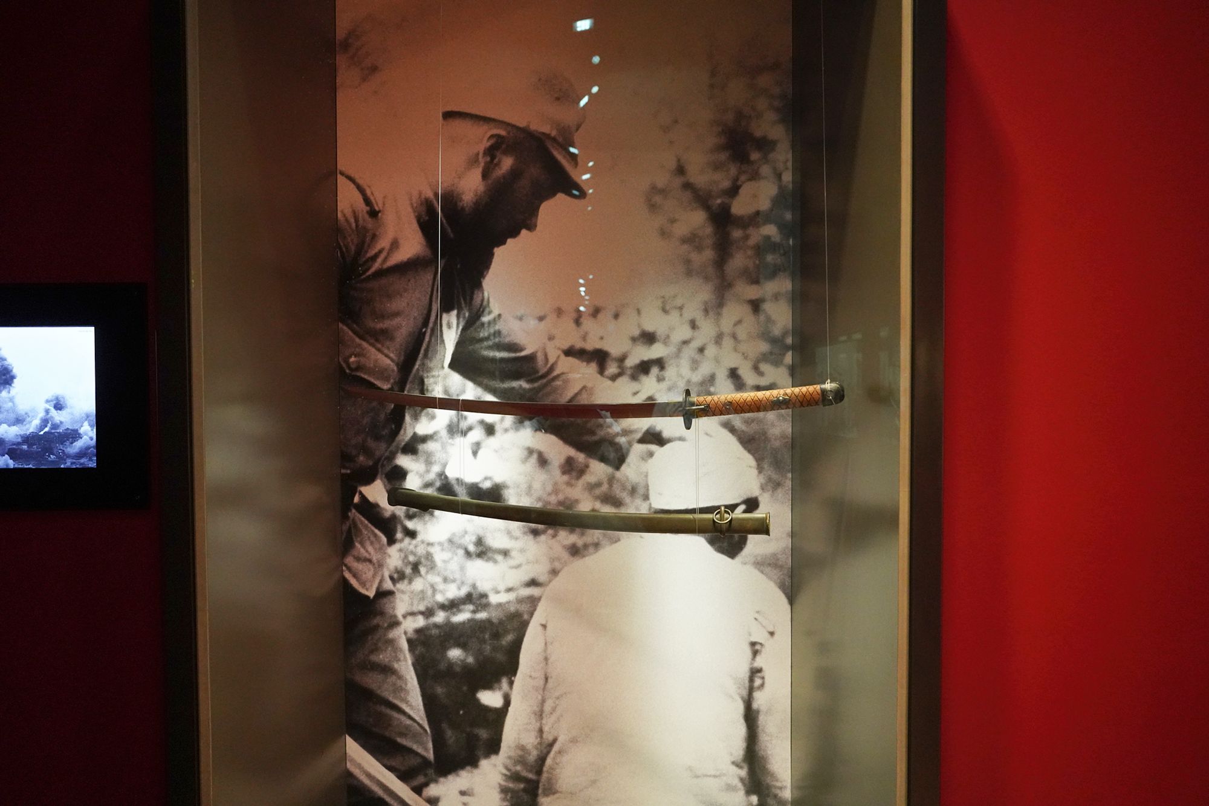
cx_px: 604
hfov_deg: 73.7
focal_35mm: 24
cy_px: 403
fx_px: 806
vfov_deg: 53.1
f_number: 3.5
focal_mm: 24
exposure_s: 1/80
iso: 6400
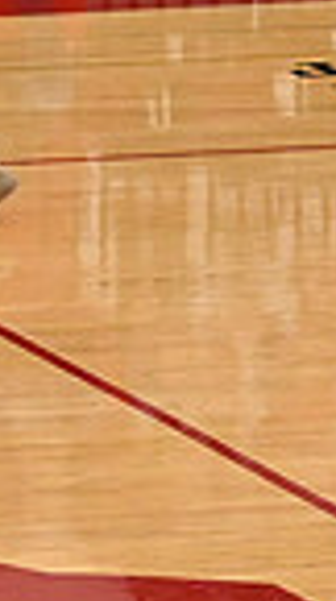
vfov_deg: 4.9
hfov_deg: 2.7
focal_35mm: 441
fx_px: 7022
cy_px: 39
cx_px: -801
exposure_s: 1/400
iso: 8000
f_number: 4
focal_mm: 70
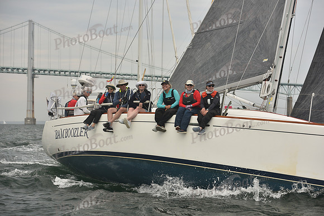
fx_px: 630
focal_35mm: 70
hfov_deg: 28.8
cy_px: 108
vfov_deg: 19.5
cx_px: 162
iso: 250
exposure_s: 1/500
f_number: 4.5
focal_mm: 70
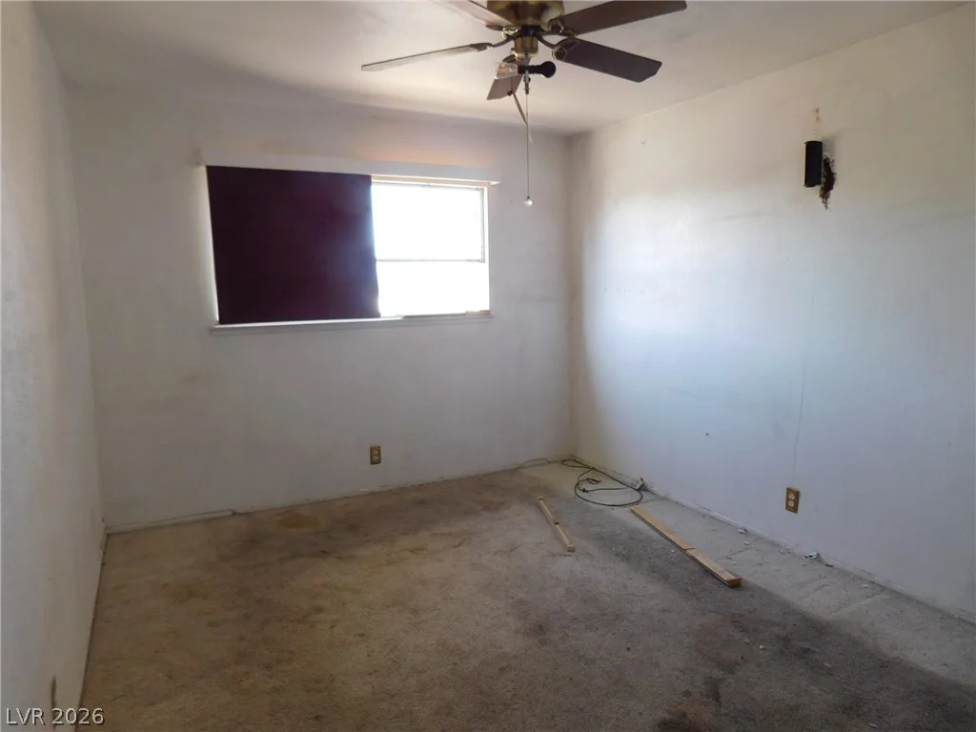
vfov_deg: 58.9
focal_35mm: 23
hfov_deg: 73.9
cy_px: 366
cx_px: 488
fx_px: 648
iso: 125
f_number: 3
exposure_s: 1/50
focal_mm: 4
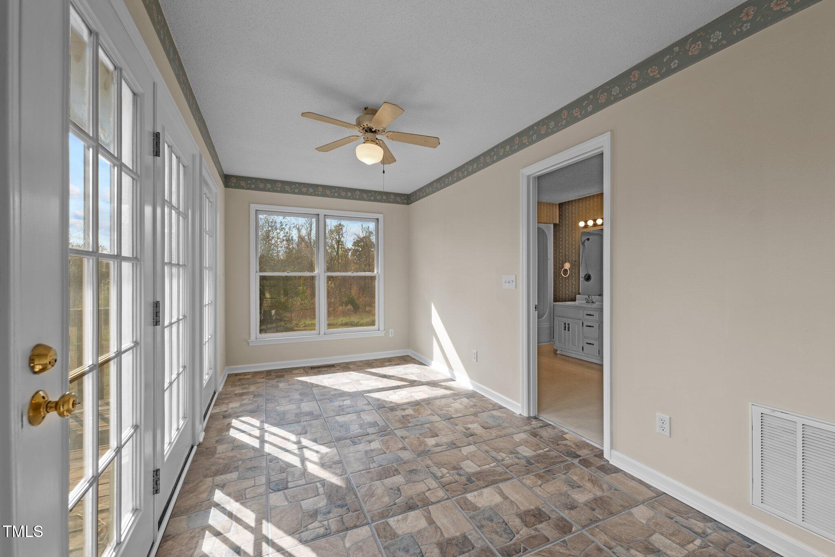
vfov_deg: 81.2
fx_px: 325
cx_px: 418
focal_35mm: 14
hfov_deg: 104.3
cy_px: 278
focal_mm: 14
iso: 200
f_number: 8
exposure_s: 1/60
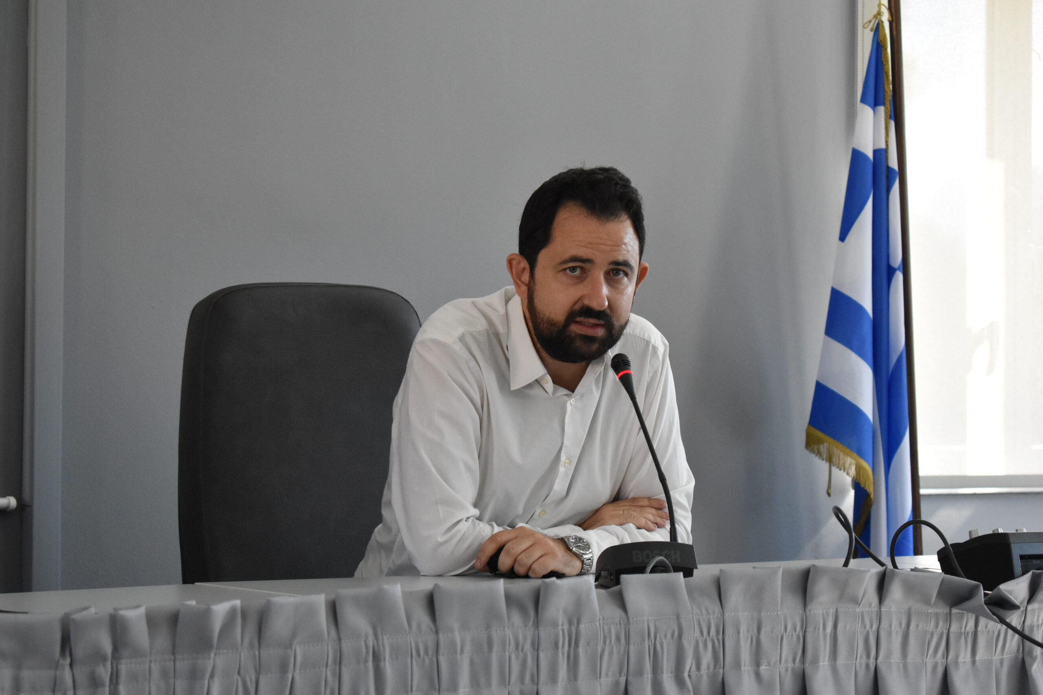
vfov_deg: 16.6
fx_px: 2390
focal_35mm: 82
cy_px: 348
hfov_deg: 24.6
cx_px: 522
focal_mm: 55
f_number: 5.6
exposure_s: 1/400
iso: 3200
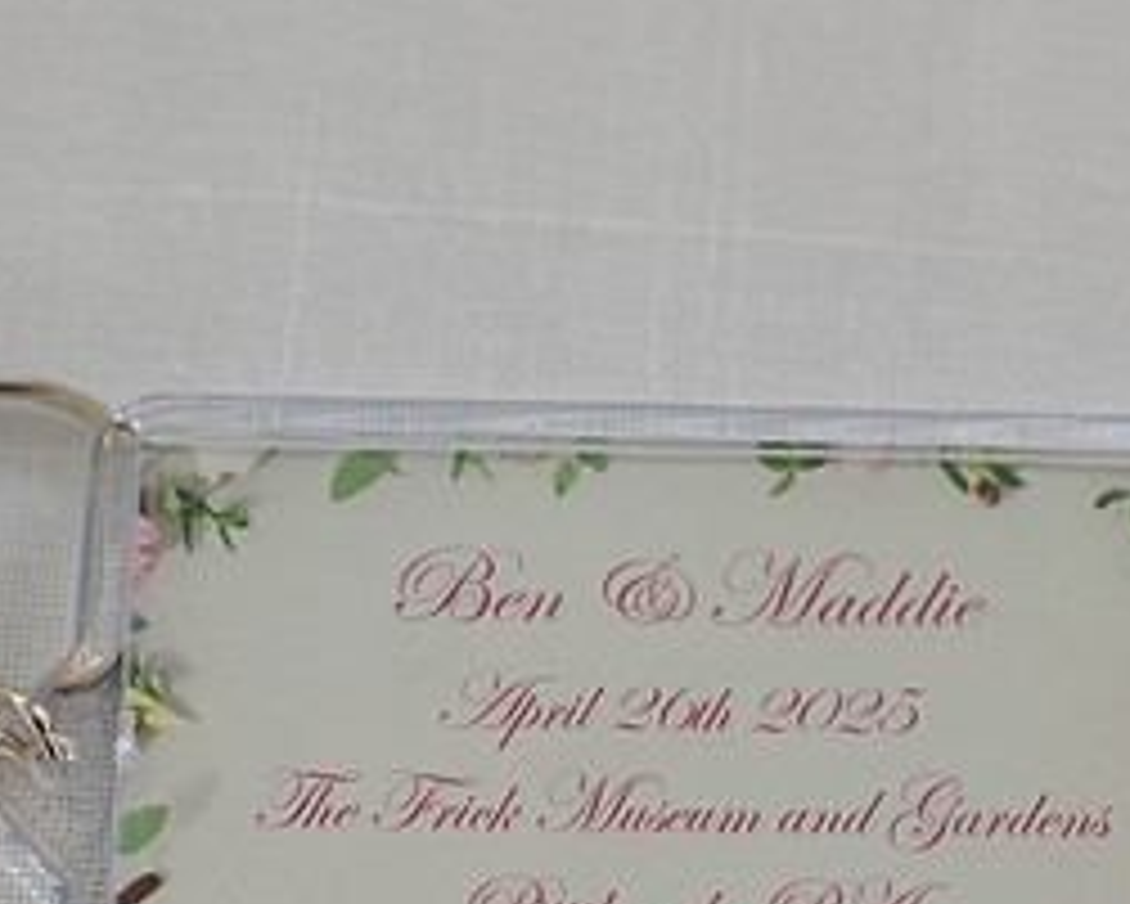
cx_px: 722
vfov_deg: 15.9
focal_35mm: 96
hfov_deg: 19.9
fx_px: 3212
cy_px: 703
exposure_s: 1/250
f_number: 3.2
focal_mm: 35
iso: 250
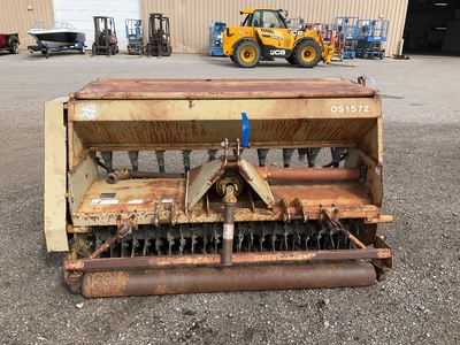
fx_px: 385
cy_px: 172
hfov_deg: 61.7
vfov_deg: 48.2
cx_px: 230
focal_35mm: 29
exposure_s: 1/898
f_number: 1.8
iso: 25
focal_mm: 3
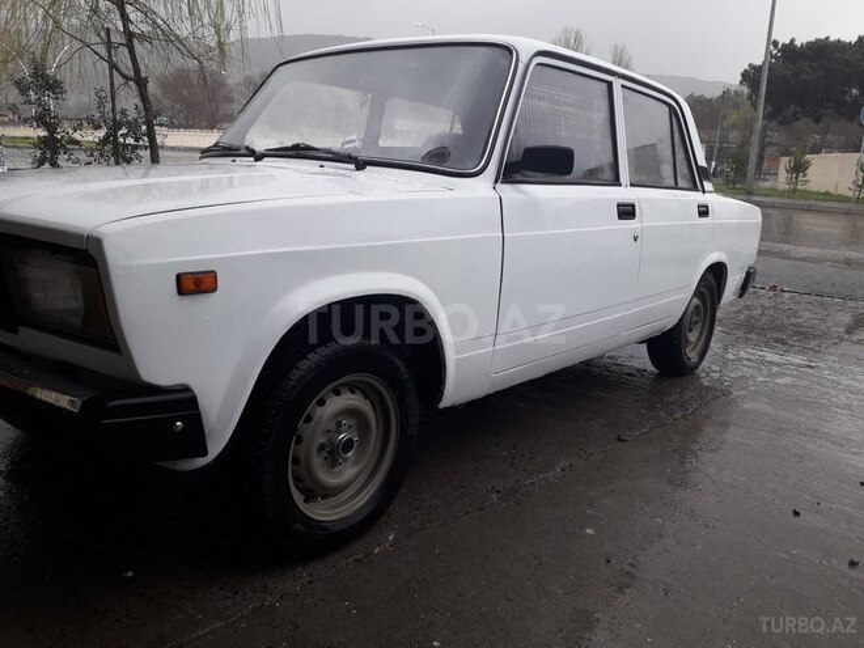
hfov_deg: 65.3
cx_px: 432
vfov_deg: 51.4
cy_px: 324
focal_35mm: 27
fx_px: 674
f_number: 1.9
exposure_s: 1/171
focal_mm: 3.6
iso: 40
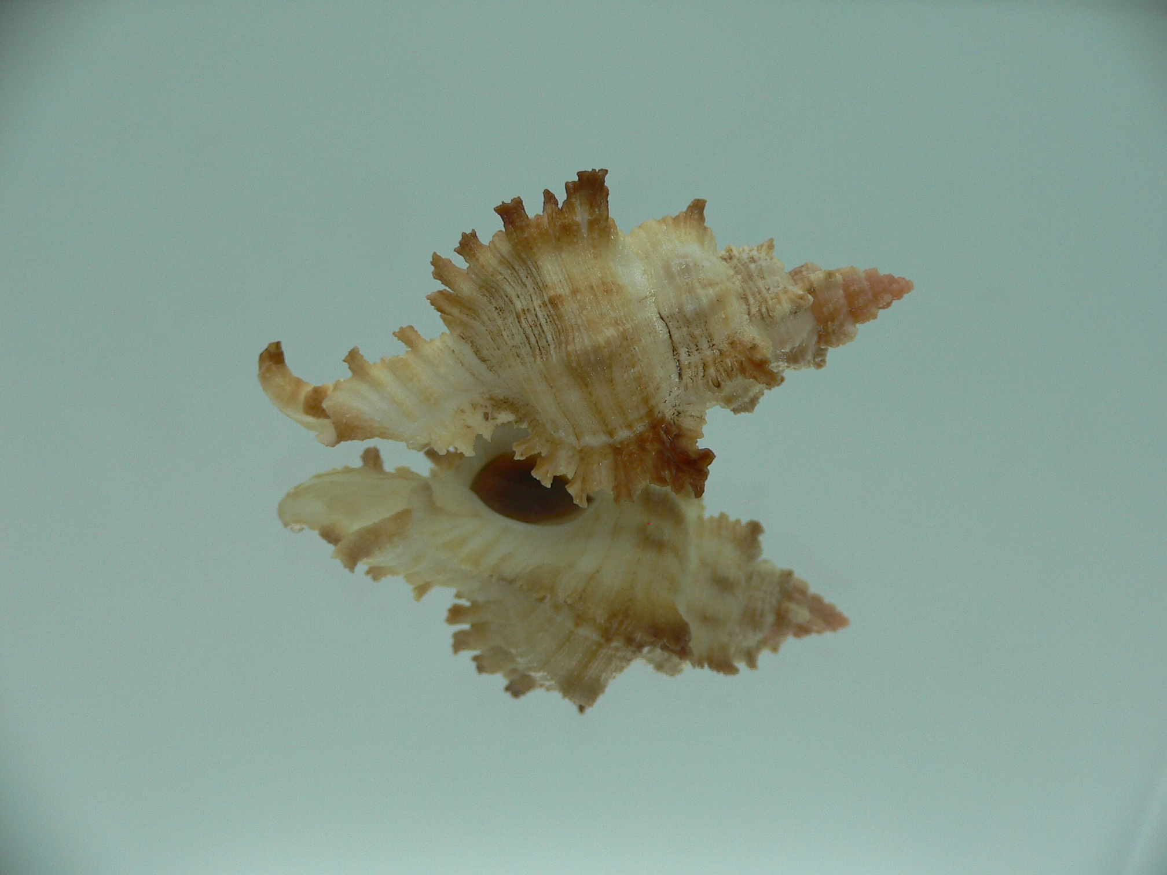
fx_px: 1180
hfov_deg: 52.6
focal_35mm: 35
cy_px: 438
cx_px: 584
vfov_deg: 40.7
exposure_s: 1/60
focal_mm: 4.6
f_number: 2.8
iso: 80
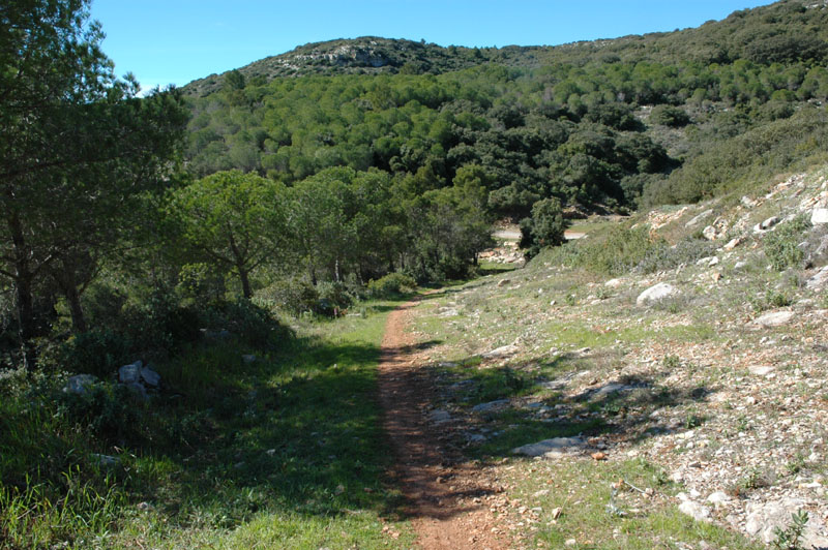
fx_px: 827
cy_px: 275
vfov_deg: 36.8
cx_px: 414
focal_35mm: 36
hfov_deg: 53.2
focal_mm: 24
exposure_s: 1/80
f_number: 14
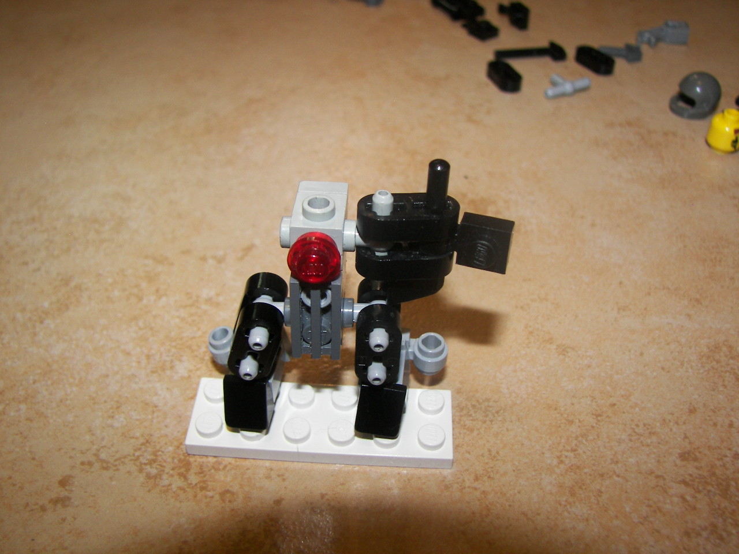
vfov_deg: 39.7
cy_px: 277
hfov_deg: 51.4
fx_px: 769
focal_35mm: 36
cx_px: 370
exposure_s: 1/30
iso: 100
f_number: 2.8
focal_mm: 6
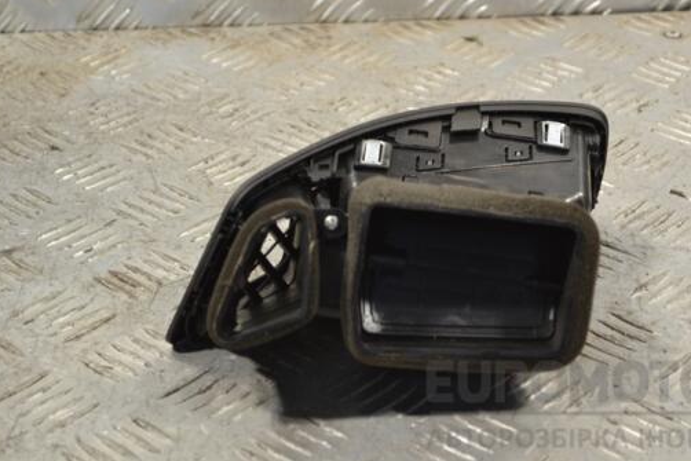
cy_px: 198
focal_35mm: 99
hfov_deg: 20.7
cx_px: 401
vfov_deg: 13.9
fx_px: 1893
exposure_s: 1/30
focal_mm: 55
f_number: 5.6
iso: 360
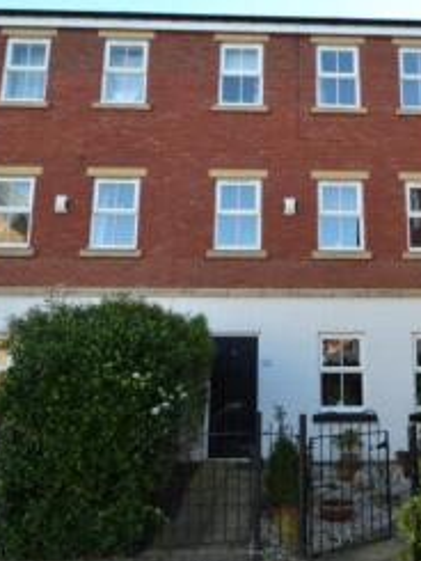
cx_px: 295
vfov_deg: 63.4
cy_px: 264
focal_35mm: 28
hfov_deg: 48.6
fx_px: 454
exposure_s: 1/125
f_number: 5.6
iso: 220
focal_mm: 10
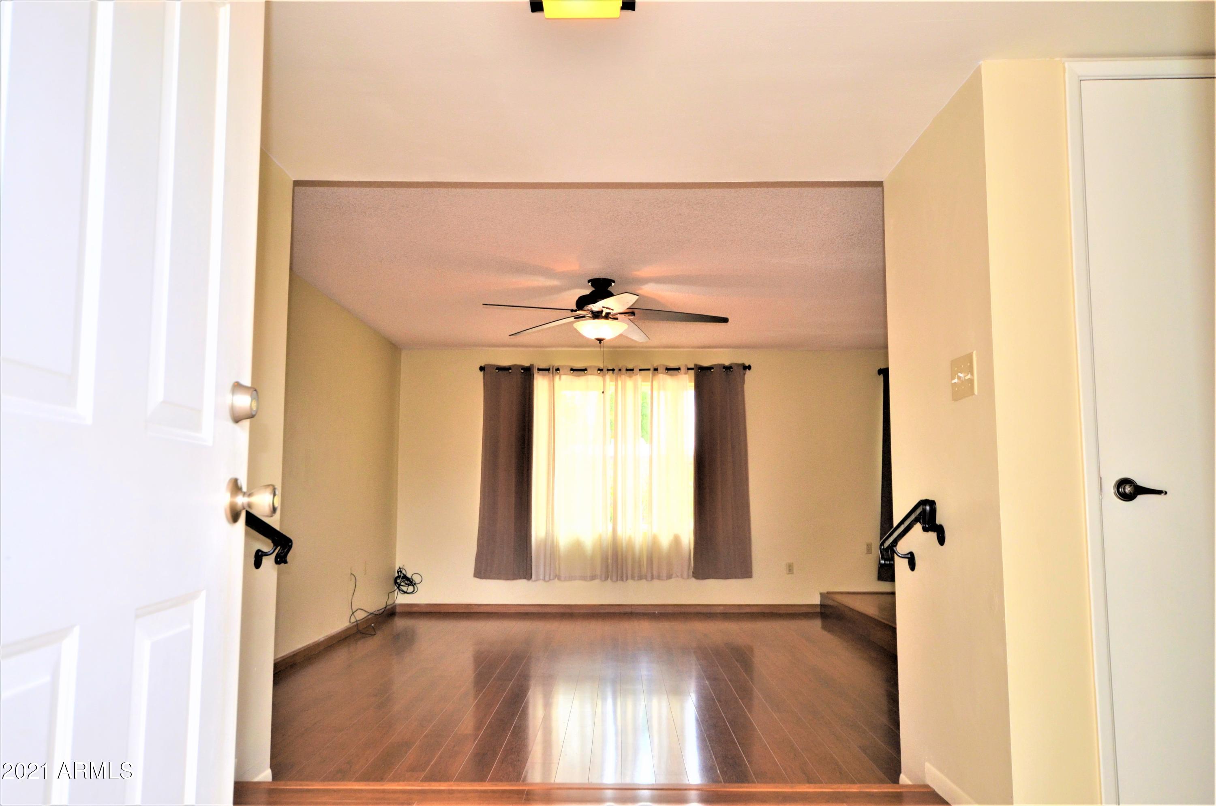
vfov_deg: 47.7
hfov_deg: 67.5
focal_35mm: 27
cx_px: 608
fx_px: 910
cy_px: 403
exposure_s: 1/100
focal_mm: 18
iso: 400
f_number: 5.6
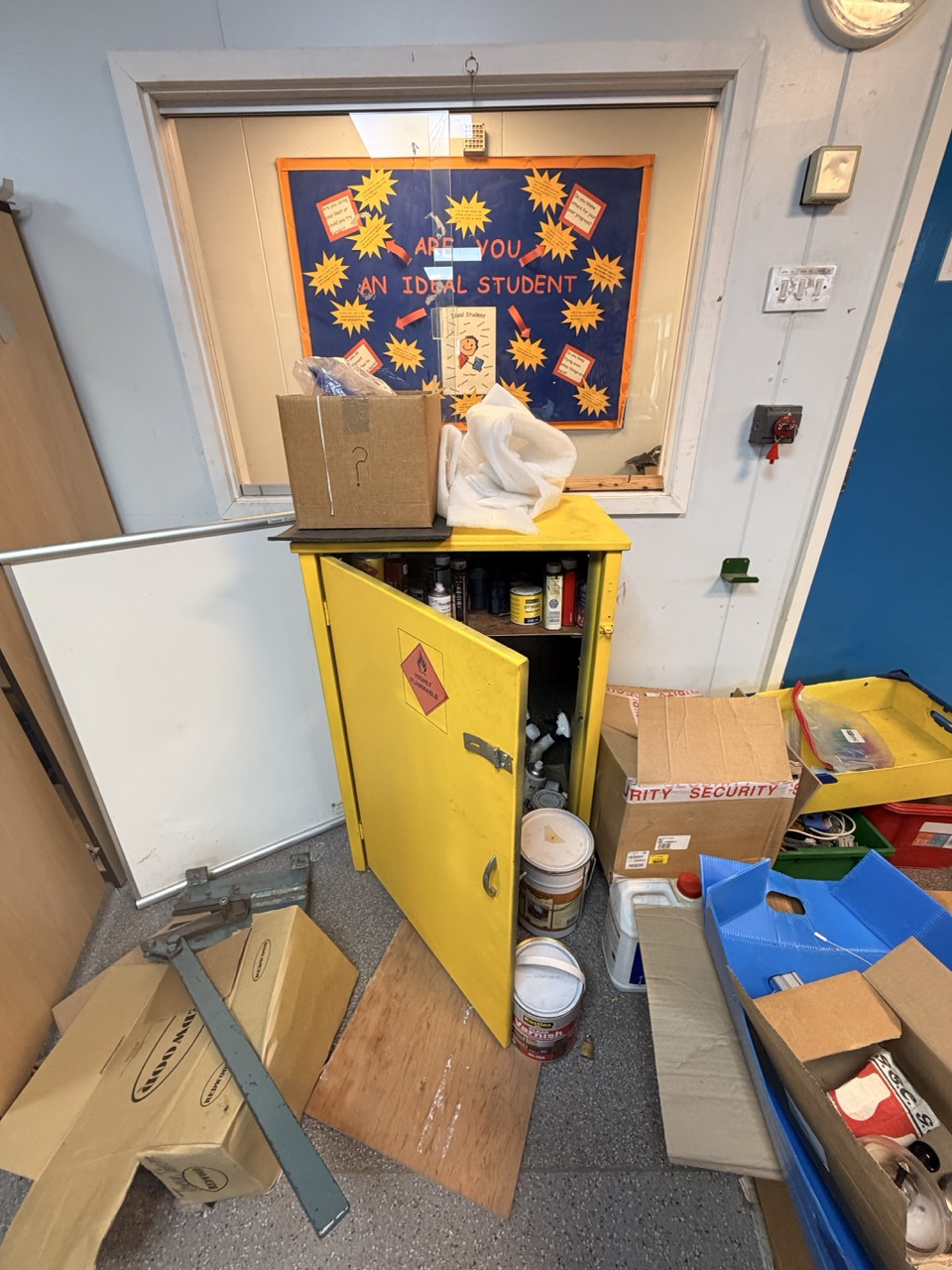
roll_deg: +1.1
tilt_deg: -26.5
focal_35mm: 14
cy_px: 635
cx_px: 476
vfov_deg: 102.1
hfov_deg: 85.7
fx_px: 513
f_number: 2.2
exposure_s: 1/50
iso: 200
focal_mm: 2.22
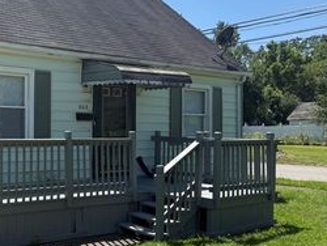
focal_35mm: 48
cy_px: 122
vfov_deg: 30.3
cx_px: 38
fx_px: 454
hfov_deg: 37.3
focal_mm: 6.76
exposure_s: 1/3425
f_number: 1.78
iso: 80
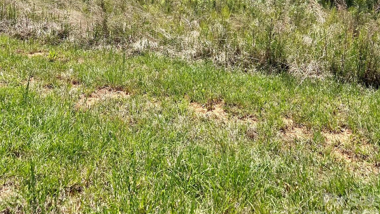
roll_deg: -1.3
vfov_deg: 28.2
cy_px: -26
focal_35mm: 38
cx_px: 191
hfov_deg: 52.8
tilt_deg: -7.5
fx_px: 383
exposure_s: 1/2632
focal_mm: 5.7
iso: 50
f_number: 1.5
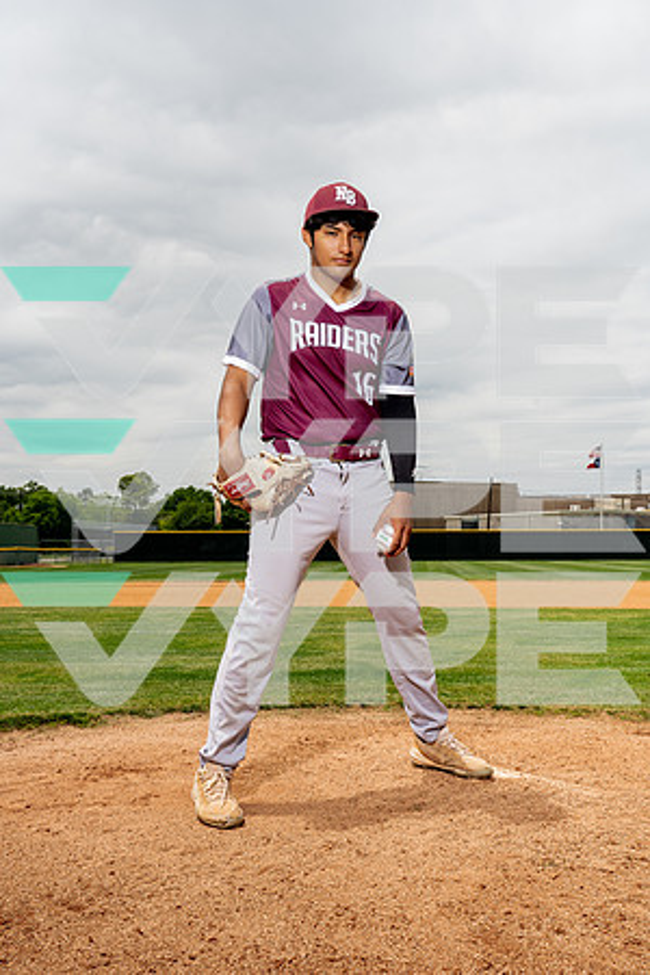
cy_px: 488
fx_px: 1083
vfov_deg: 48.5
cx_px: 325
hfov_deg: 33.4
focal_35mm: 40
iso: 100
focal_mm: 40
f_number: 10
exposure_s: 1/250
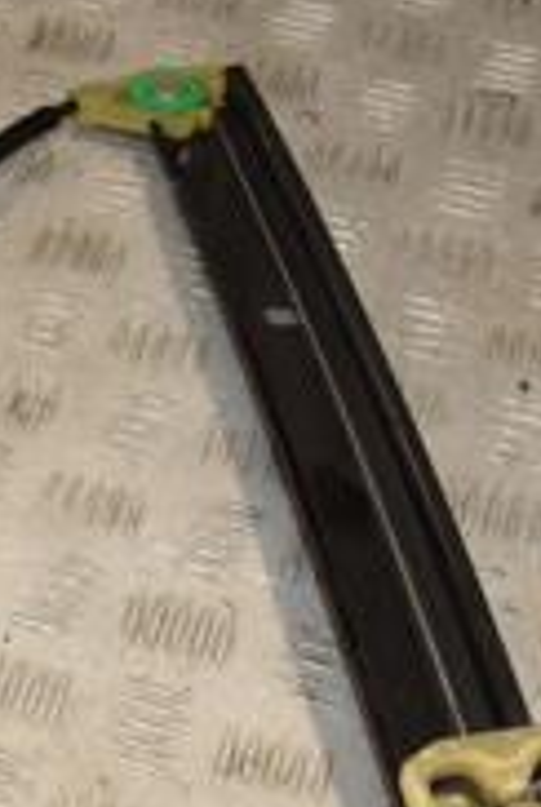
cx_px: -395
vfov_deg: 19.5
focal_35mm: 104
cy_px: 643
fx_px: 2327
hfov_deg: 12.3
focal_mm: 21
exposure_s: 1/200
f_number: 7.1
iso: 800
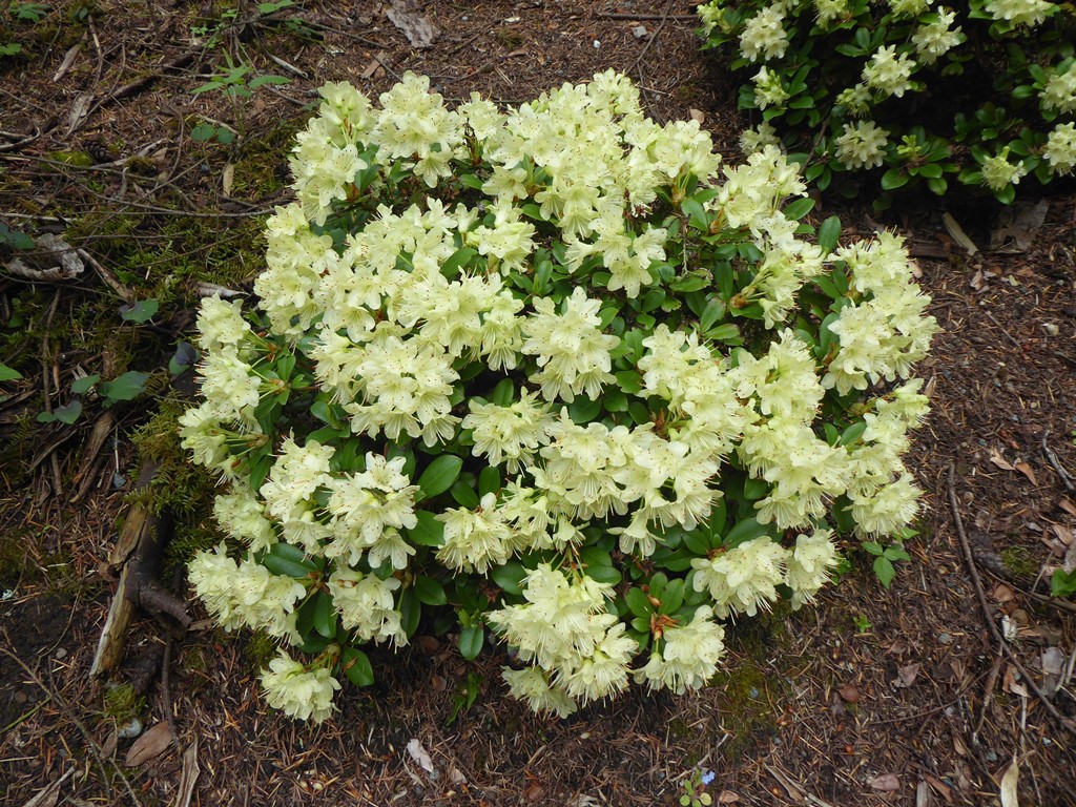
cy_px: 404
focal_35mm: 25
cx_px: 538
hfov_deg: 69.4
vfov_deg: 54.9
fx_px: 777
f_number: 3.3
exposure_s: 1/125
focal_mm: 4.3
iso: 80
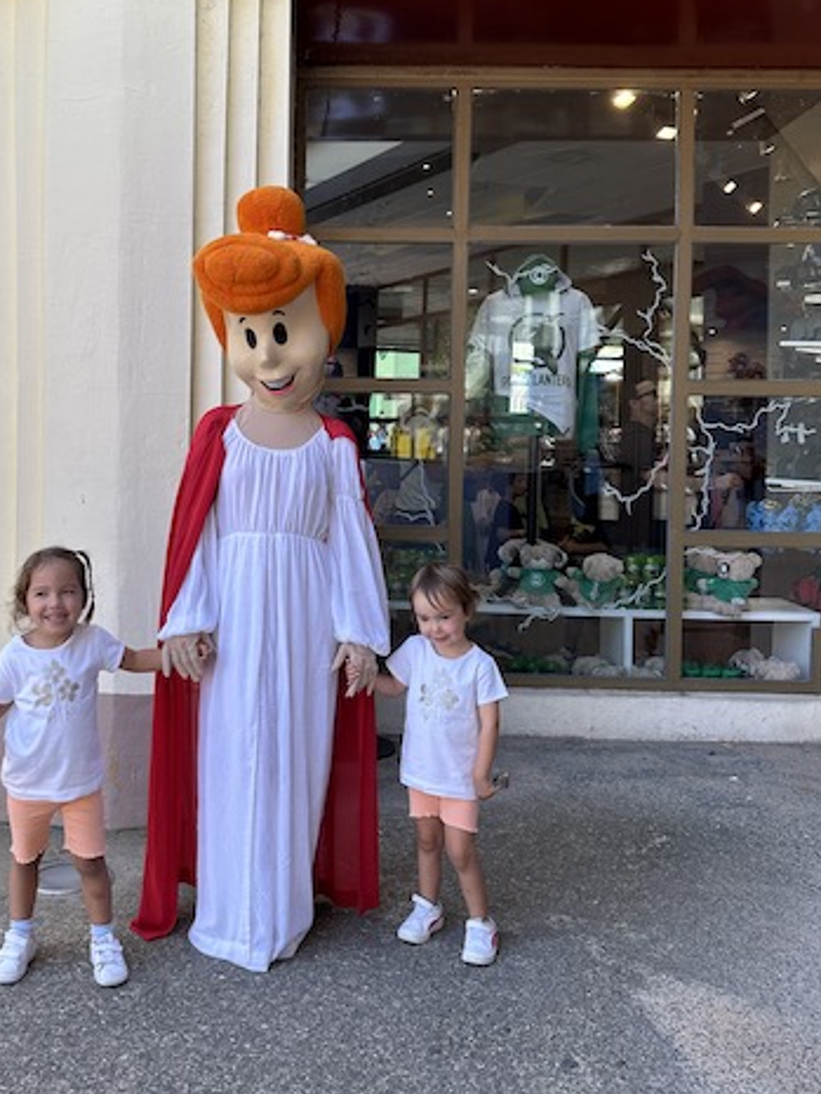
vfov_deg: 55.1
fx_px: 1043
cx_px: 275
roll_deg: -1.6
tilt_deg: -1.5
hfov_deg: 42.4
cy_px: 456
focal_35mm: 33
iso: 80
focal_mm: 6.86
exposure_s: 1/623
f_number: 1.78
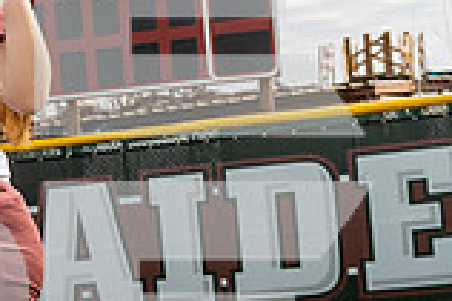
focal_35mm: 147
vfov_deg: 9.2
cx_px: -355
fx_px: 1844
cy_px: 334
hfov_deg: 12.7
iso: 100
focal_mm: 40
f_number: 7.1
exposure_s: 1/250
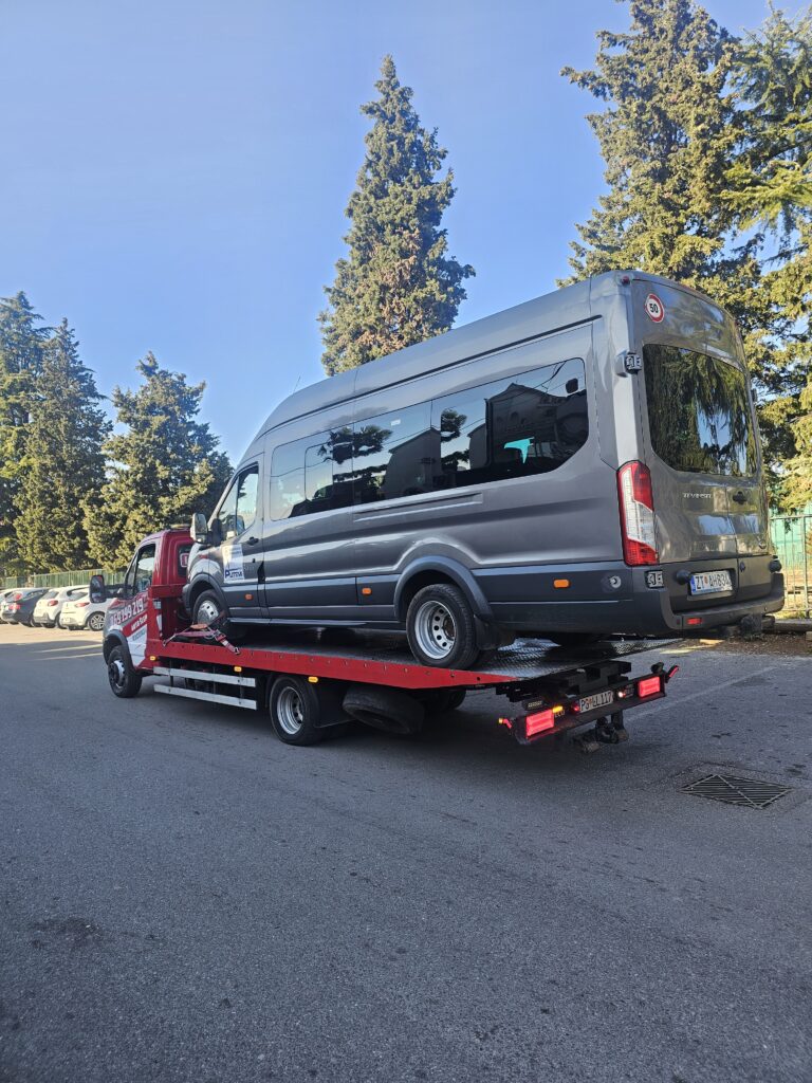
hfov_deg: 58.9
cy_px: 542
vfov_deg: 73.9
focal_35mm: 23
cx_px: 406
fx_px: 719
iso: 10
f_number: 1.7
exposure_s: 1/103
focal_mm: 6.3
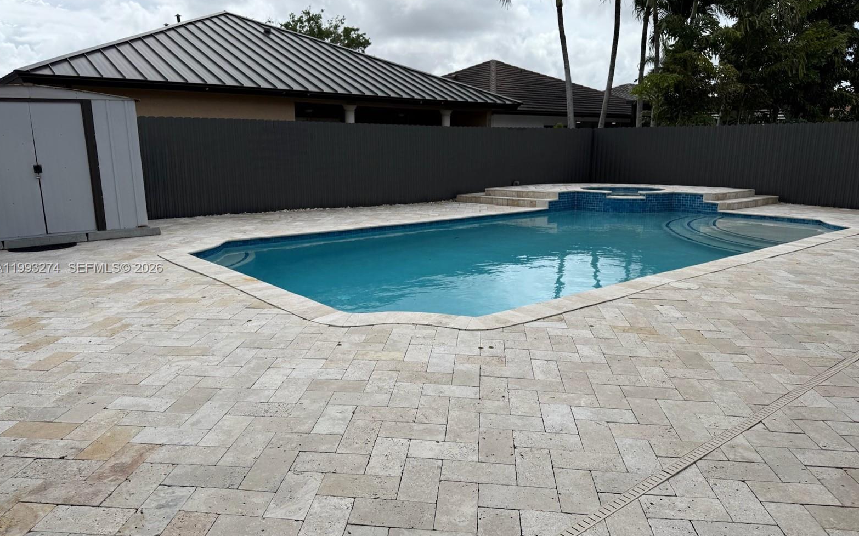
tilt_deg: -10.7
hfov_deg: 70.4
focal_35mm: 26
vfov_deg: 47.6
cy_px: 269
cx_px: 431
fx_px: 609
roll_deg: -0.2
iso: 80
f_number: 1.78
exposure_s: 1/6173
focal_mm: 6.76
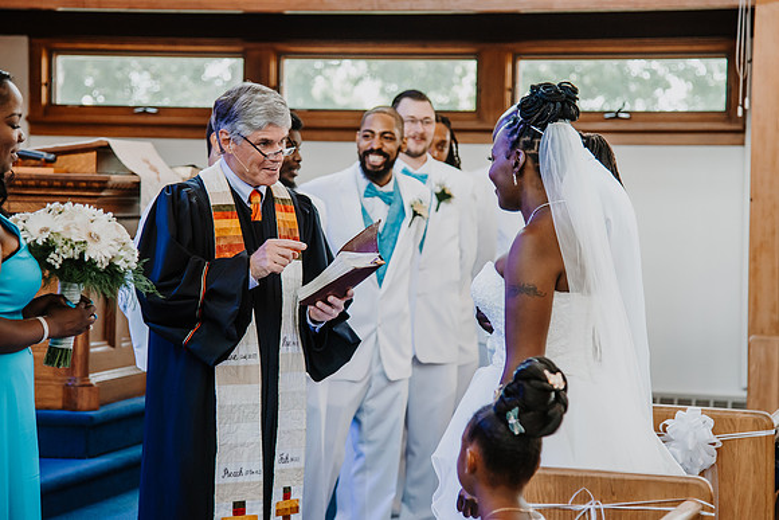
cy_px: 243
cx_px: 388
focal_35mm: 103
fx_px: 2224
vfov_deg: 13.3
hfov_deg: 19.9
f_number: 4
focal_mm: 86
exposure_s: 1/125
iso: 900
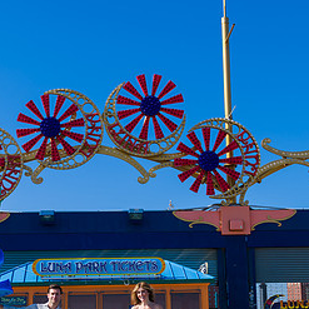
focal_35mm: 76
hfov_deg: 22.7
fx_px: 768
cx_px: 110
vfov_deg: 22.6
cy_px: 220
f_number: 5
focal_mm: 38
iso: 200
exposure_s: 1/1600
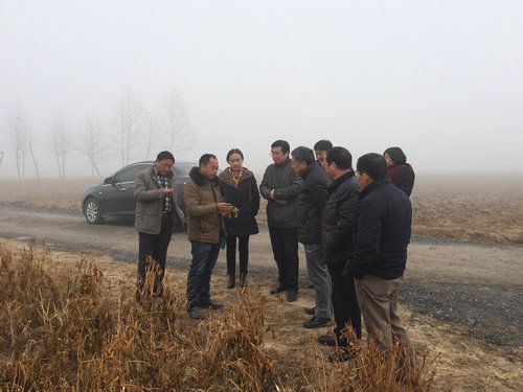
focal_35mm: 29
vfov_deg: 48.2
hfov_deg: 61.7
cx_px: 262
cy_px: 196
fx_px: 438
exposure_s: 1/746
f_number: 2.2
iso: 32
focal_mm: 4.15
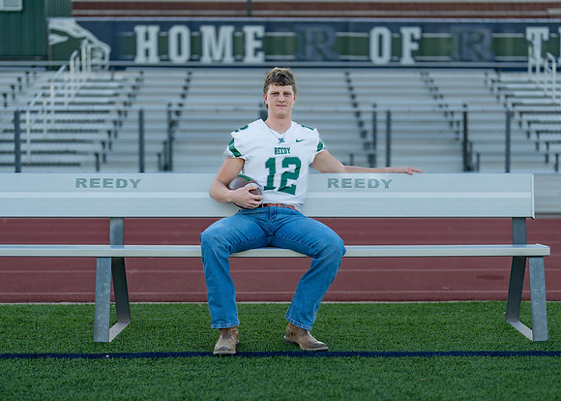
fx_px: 948
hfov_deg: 33.0
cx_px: 292
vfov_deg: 23.8
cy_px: 215
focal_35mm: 60
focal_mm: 50
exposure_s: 1/2000
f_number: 1.2
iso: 100
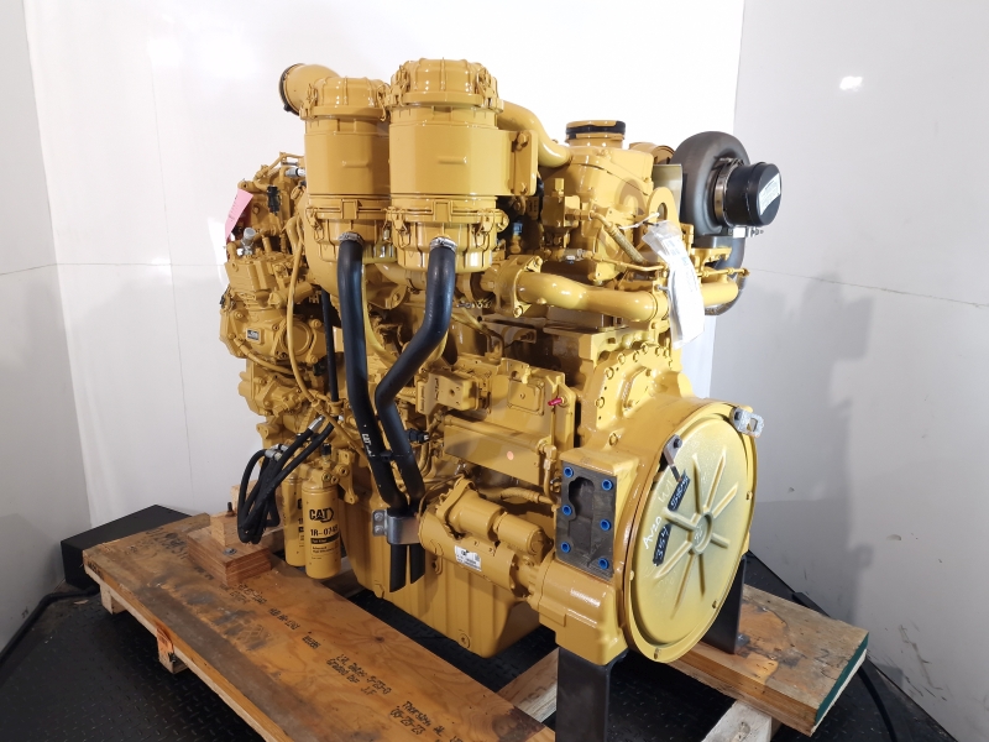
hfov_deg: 73.9
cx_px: 494
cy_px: 371
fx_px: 657
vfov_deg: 58.9
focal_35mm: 23
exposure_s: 1/50
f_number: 1.8
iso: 80
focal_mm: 6.4
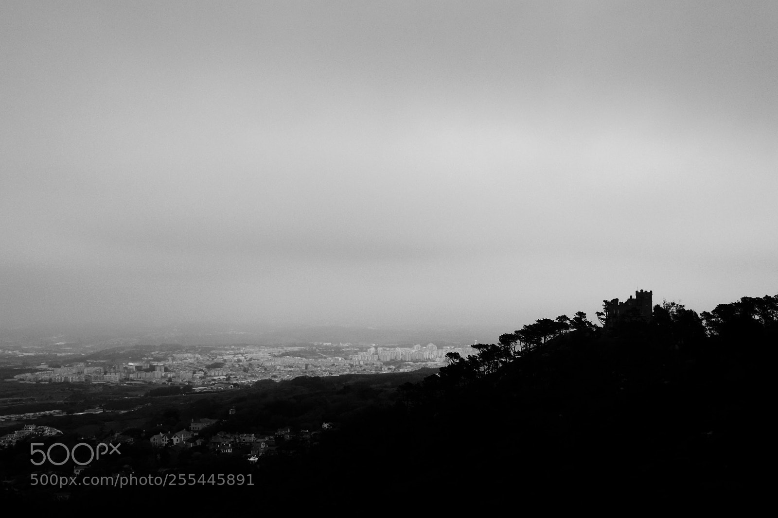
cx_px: 389
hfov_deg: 43.6
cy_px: 259
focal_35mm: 45
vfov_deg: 29.9
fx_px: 972
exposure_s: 1/500
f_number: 11
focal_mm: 30
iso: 200
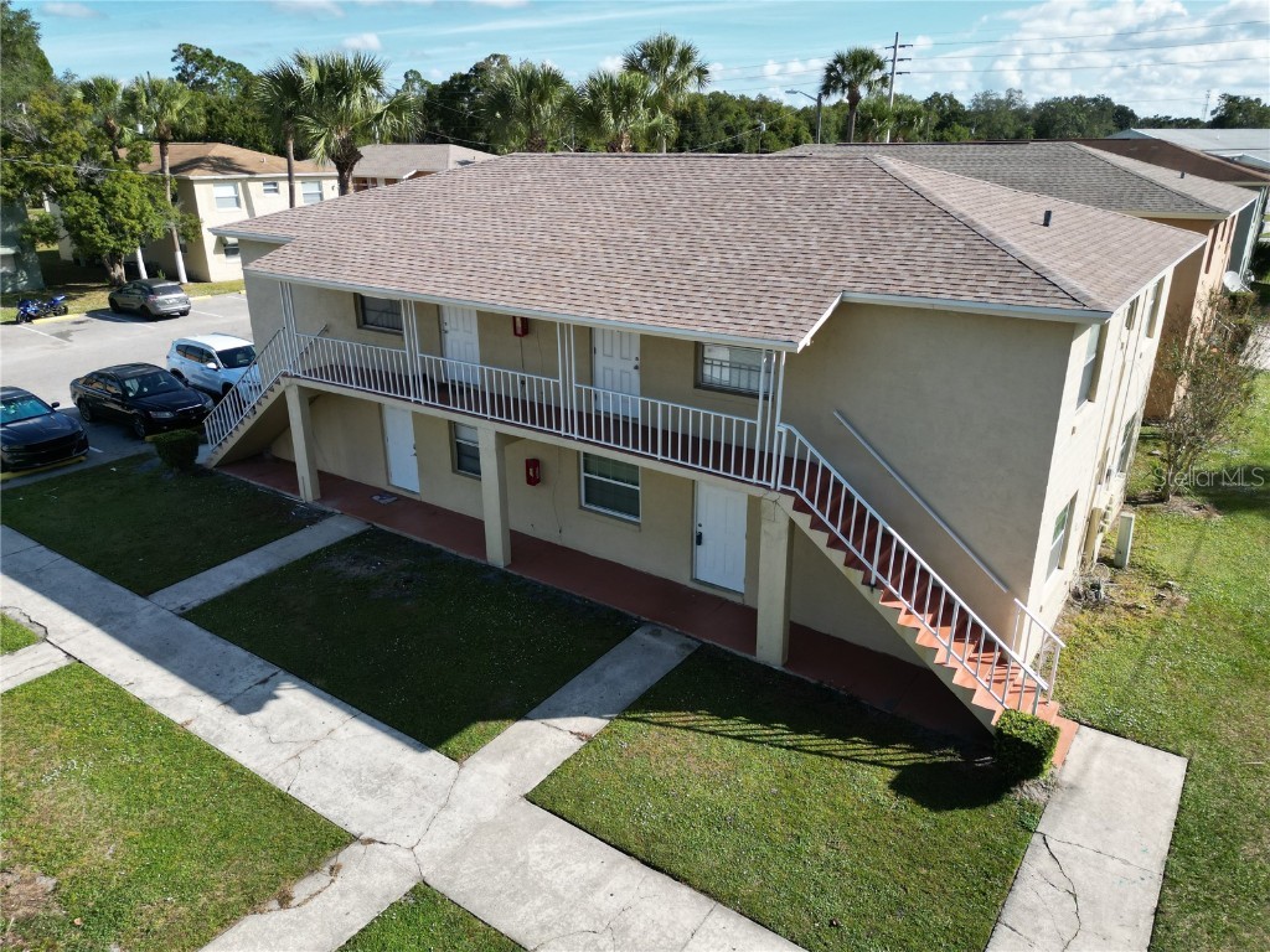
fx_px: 881
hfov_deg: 71.6
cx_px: 635
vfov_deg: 56.8
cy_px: 476
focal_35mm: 24
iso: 150
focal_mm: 6.72
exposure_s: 1/2500
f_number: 1.7
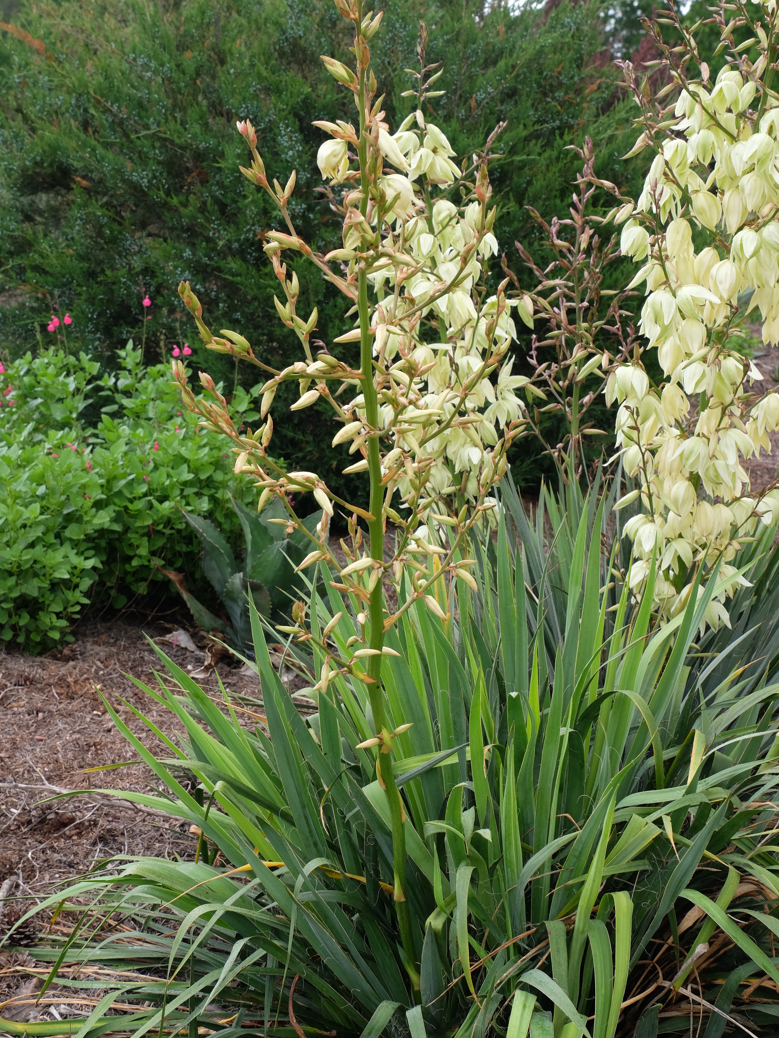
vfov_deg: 33.8
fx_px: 1710
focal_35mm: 57
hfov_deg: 25.7
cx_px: 386
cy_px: 512
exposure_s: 1/52
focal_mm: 34.5
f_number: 9
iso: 800
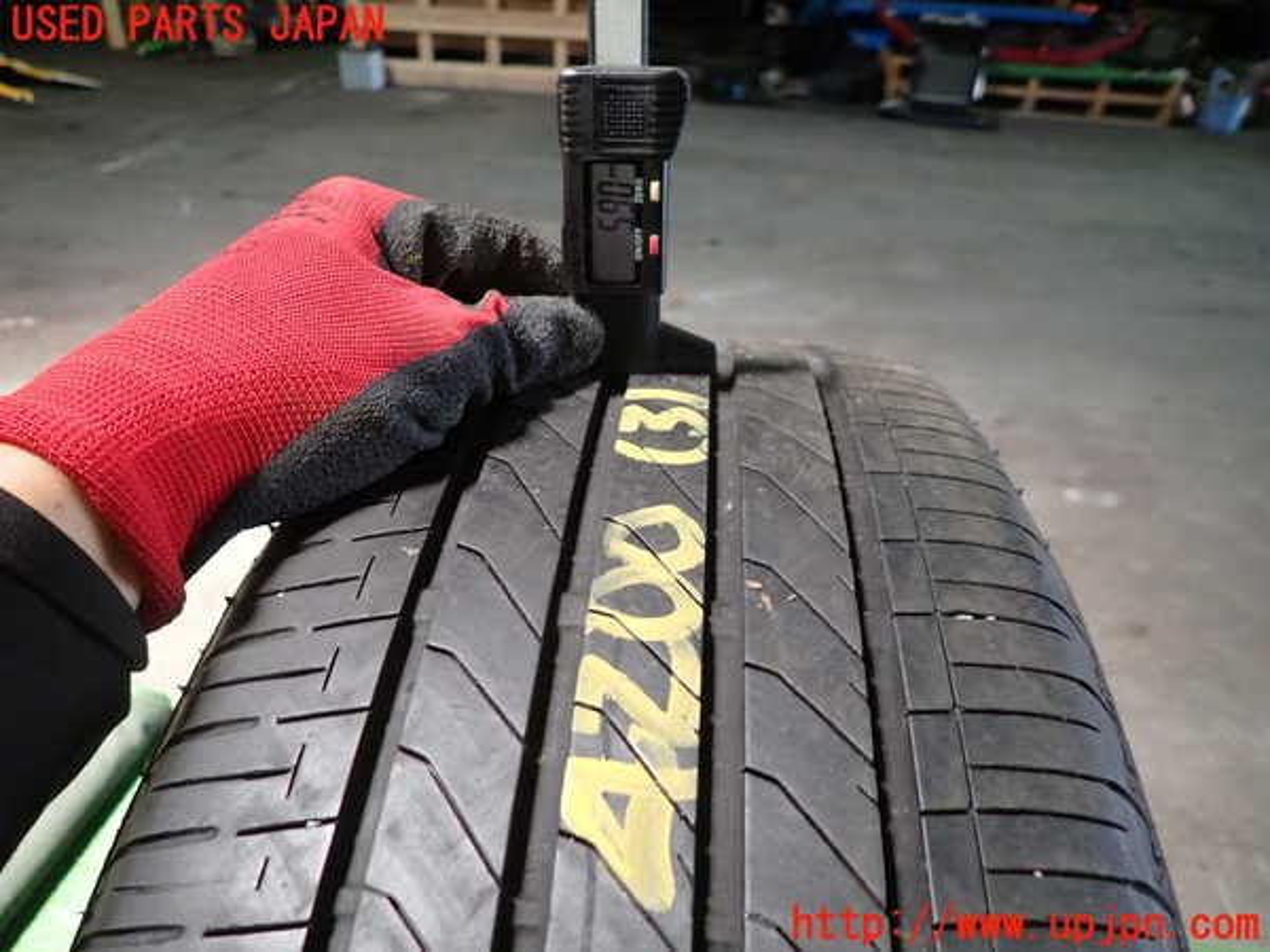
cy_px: 476
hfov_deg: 69.4
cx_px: 635
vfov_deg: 54.9
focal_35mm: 25
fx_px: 917
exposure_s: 1/60
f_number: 2
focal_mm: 4.5
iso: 160
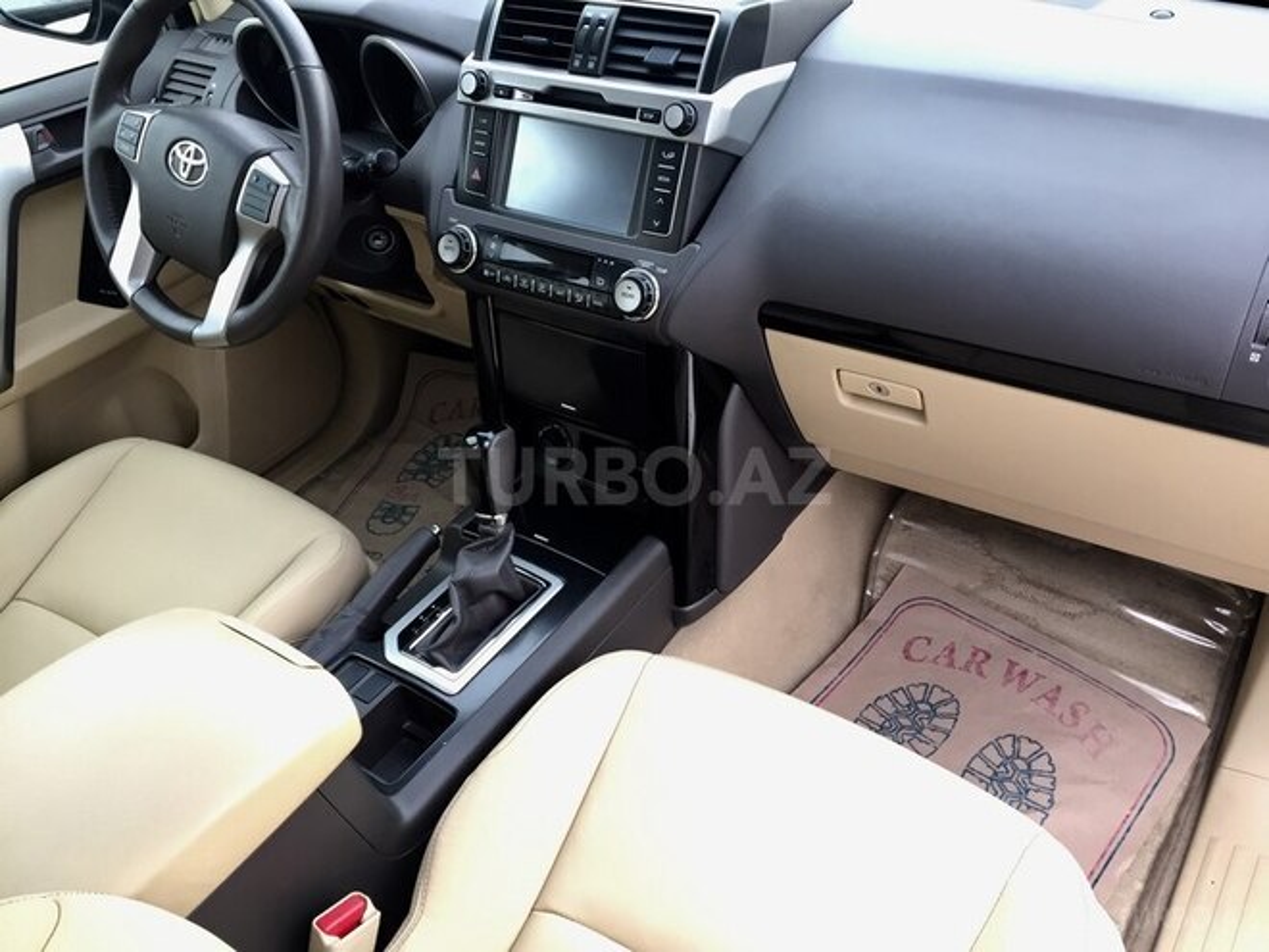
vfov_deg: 48.2
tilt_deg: -40.0
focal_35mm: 29
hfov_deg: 61.7
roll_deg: +7.7
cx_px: 634
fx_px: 1063
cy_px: 476
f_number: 2.2
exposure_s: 1/33
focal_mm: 4.15
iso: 40
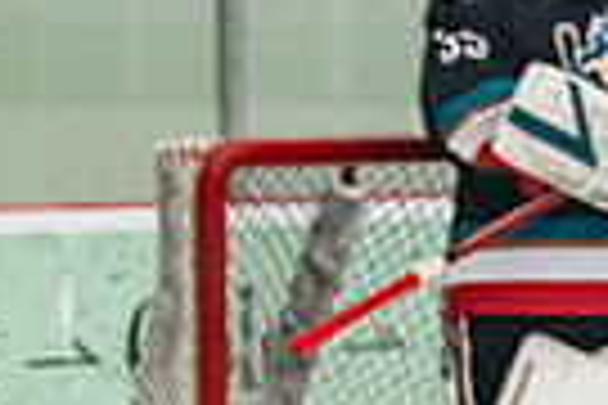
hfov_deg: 3.9
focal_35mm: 530
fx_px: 8950
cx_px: 969
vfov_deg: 2.6
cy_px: 855
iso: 2000
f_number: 3.2
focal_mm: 90
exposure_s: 1/640
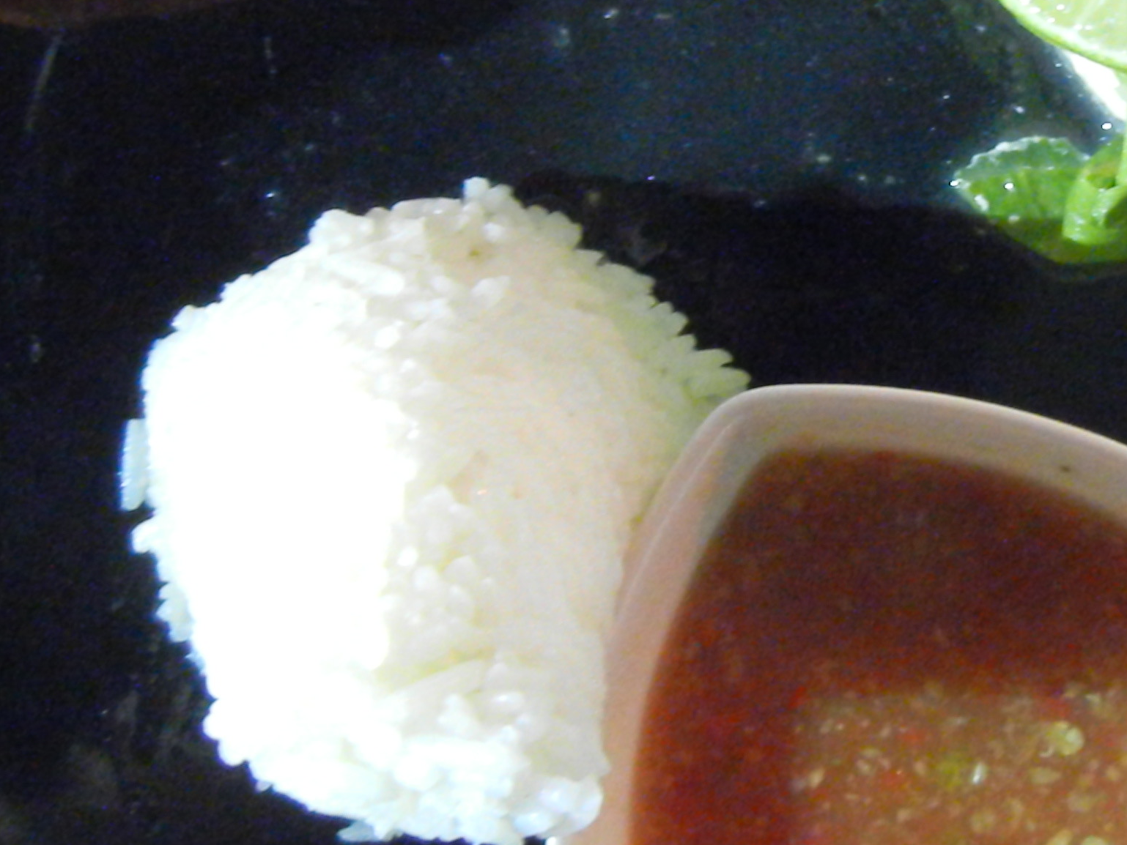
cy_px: 205
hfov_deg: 24.7
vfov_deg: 18.8
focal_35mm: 78
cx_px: 854
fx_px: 2540
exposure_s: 1/6.6
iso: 400
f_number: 3.5
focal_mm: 5.4
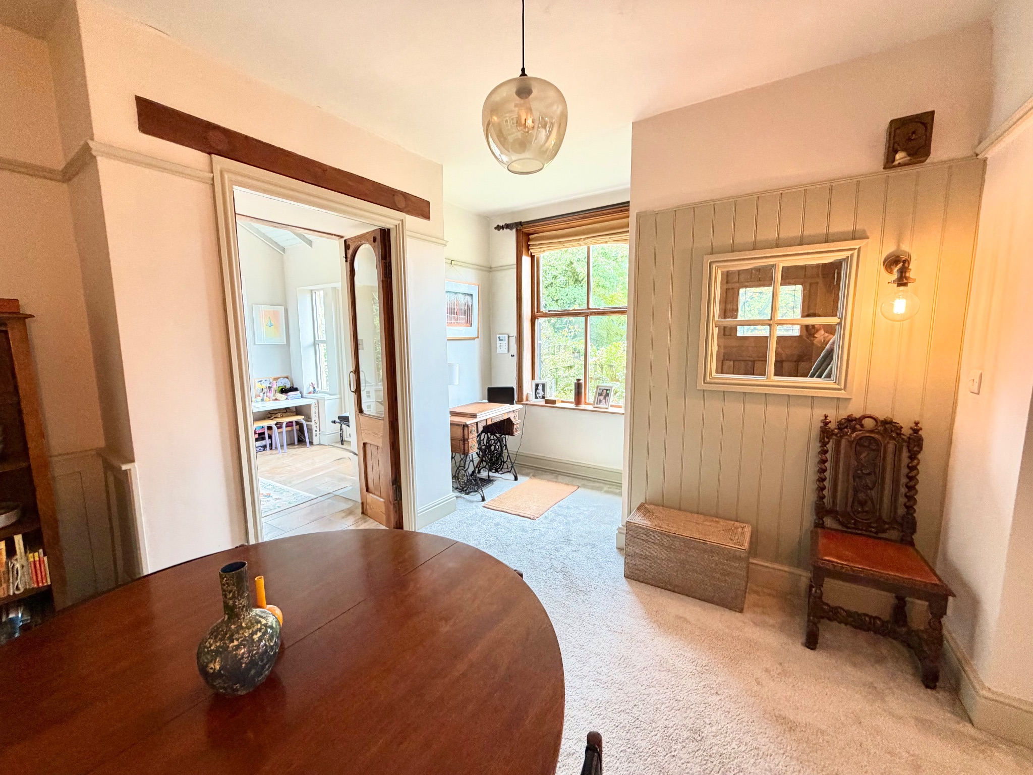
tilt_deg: -7.5
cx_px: 516
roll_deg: +0.1
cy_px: 388
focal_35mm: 14
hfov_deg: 102.1
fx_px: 418
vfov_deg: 85.7
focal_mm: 2.22
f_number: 2.2
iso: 250
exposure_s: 1/50
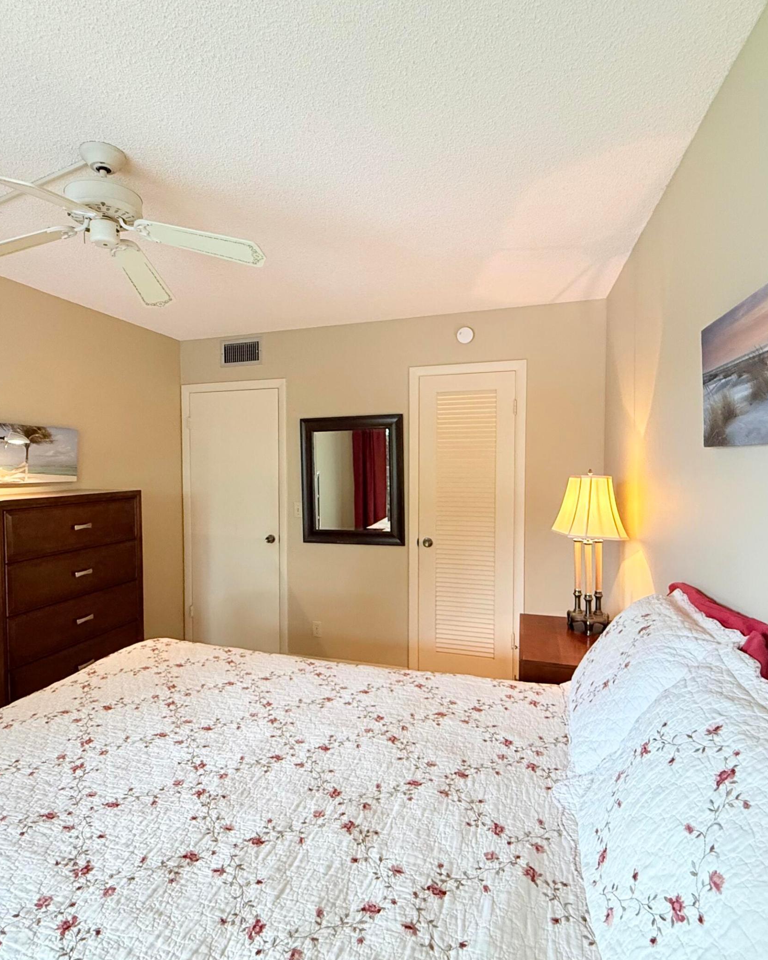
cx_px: 336
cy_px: 483
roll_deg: +0.3
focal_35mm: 19
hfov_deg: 70.6
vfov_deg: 83.3
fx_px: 540
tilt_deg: -1.3
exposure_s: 1/60
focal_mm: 2.22
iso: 400
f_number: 2.2
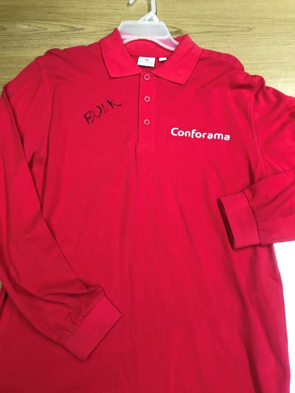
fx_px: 318
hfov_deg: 49.7
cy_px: 196
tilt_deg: -76.5
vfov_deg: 63.4
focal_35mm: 28
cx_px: 148
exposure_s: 1/15
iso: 40
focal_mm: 3.99
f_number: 1.8
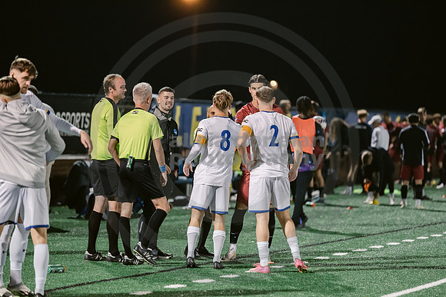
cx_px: 223
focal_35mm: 200
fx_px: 2478
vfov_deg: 6.9
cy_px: 148
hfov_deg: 10.3
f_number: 2.8
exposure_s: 1/400
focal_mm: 200
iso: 2500
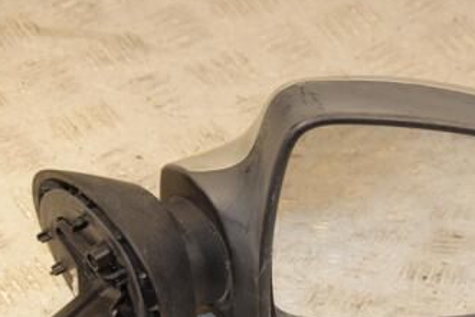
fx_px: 1728
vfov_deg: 10.4
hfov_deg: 15.6
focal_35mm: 131
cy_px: 232
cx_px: 322
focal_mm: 48
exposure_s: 1/200
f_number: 6.3
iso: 800
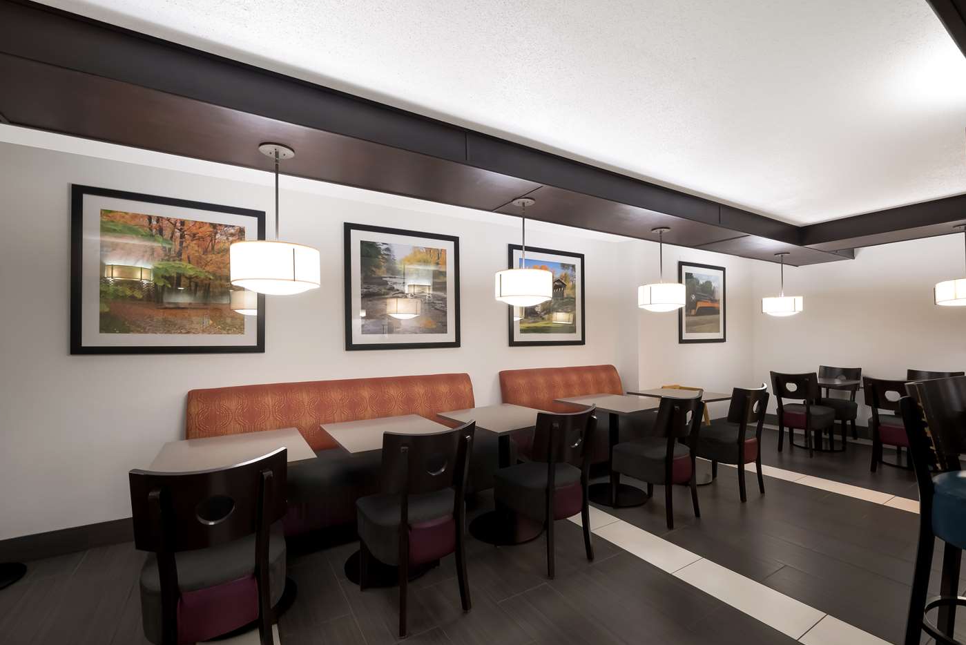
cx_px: 495
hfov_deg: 100.3
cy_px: 312
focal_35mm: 15
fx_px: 403
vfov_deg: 77.4
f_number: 8
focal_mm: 14
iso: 320
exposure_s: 2
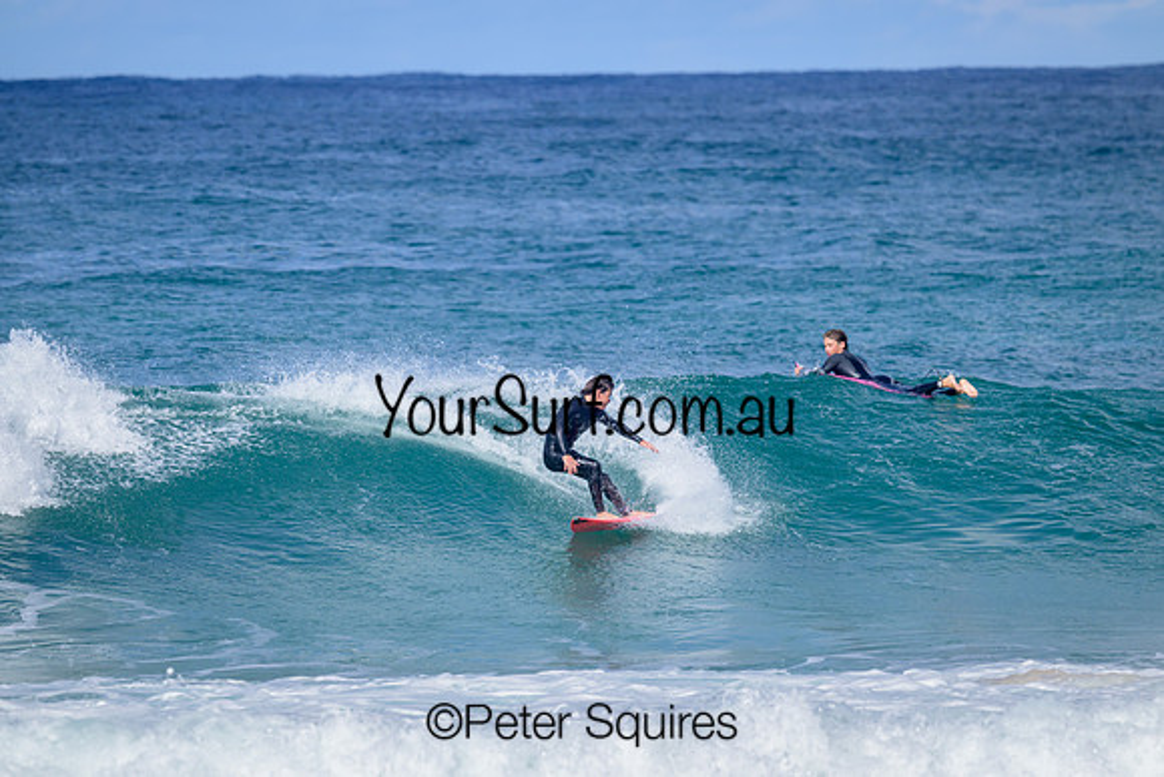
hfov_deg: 4.1
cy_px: 388
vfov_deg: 2.8
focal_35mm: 500
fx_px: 16170
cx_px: 582
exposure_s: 1/2000
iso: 900
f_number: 10
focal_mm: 500
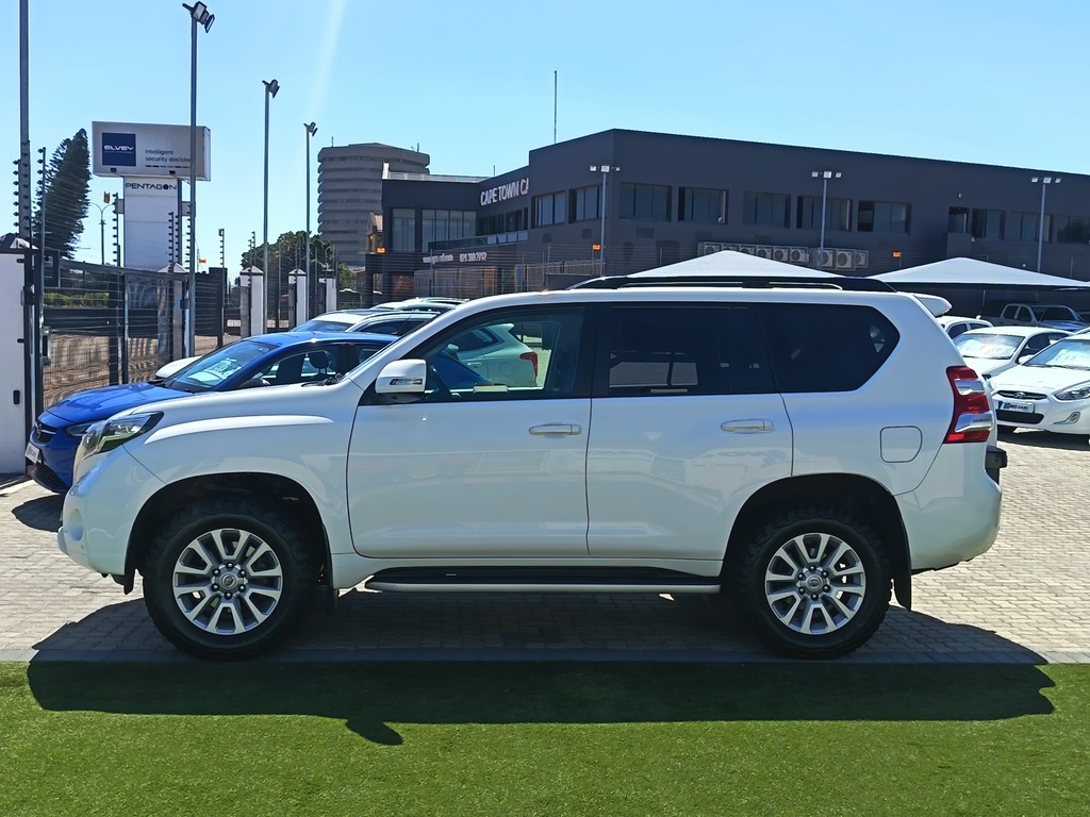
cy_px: 408
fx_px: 1165
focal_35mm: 37
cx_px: 545
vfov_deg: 38.7
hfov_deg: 50.1
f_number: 1.75
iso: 100
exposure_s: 1/853
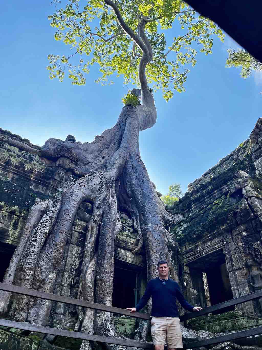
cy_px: 175
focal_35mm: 26
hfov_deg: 53.1
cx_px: 131
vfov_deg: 67.3
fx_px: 262
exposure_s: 1/864
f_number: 1.6
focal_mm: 5.1
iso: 50
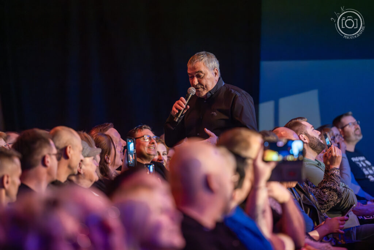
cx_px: 187
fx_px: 1922
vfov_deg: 7.4
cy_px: 125
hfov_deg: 11.1
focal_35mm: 185
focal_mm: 185
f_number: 2.8
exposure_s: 1/320
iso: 10000
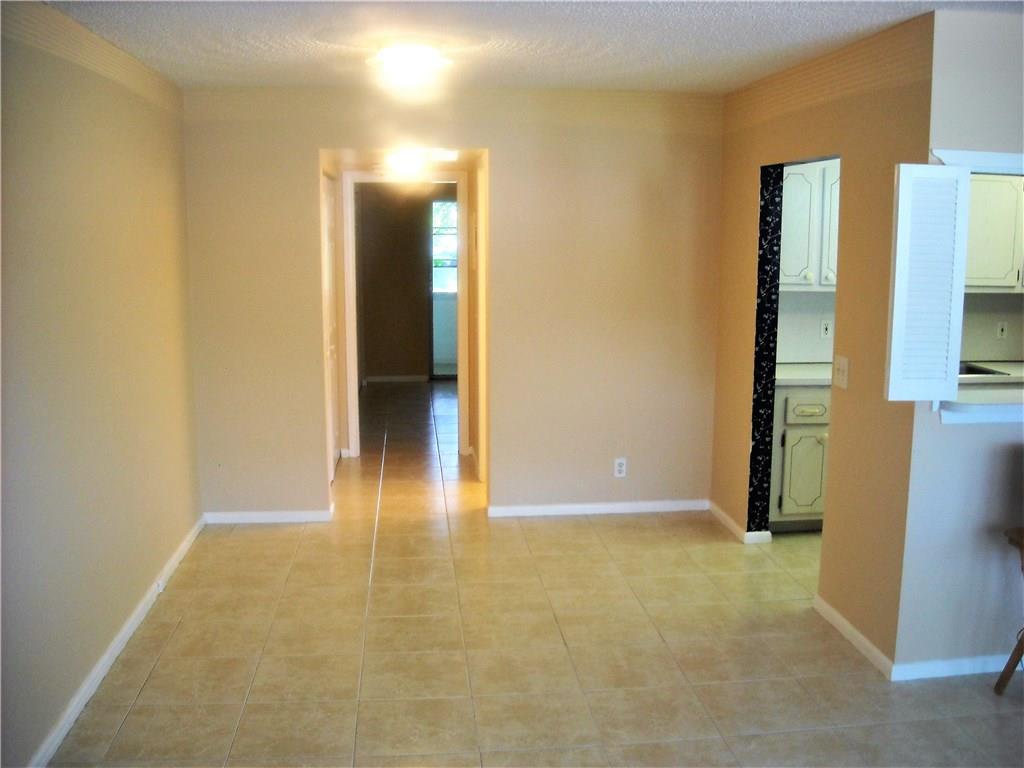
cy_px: 384
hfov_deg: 52.6
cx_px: 512
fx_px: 1035
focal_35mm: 35
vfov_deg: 40.7
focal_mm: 5.7
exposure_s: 1/60
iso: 200
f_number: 2.8
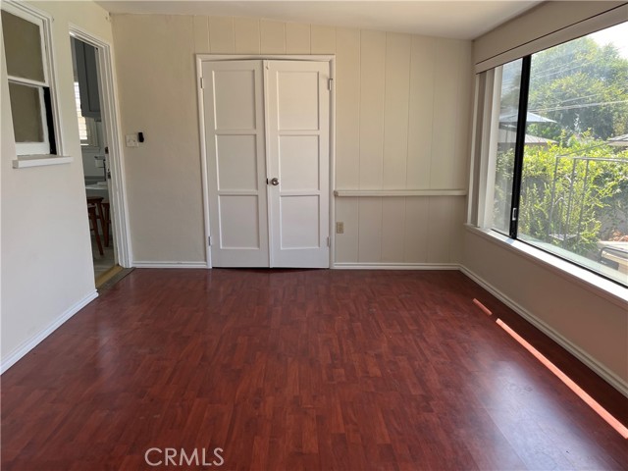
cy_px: 236
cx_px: 314
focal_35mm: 26
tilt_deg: -11.5
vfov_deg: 53.1
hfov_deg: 67.3
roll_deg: +0.7
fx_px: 472
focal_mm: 5.1
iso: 32
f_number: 1.6
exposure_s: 1/146
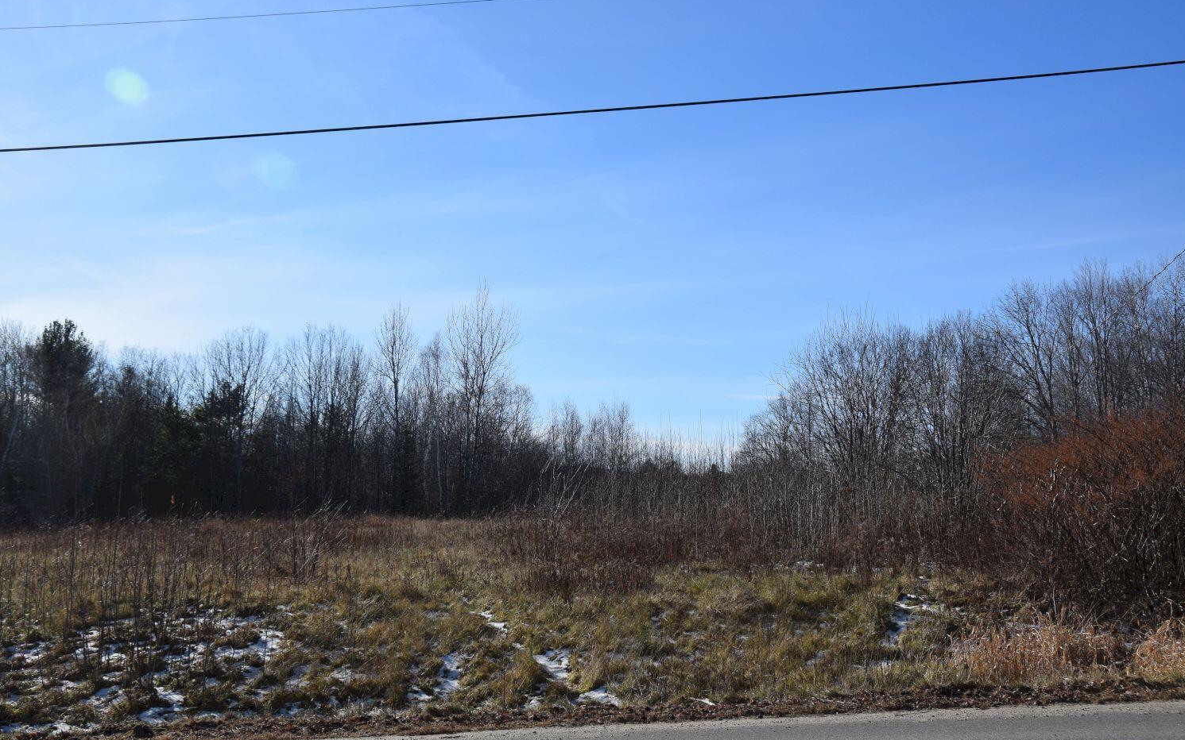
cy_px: 355
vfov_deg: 32.0
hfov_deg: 49.3
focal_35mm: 40
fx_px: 1292
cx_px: 595
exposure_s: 1/500
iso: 200
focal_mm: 26
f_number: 11
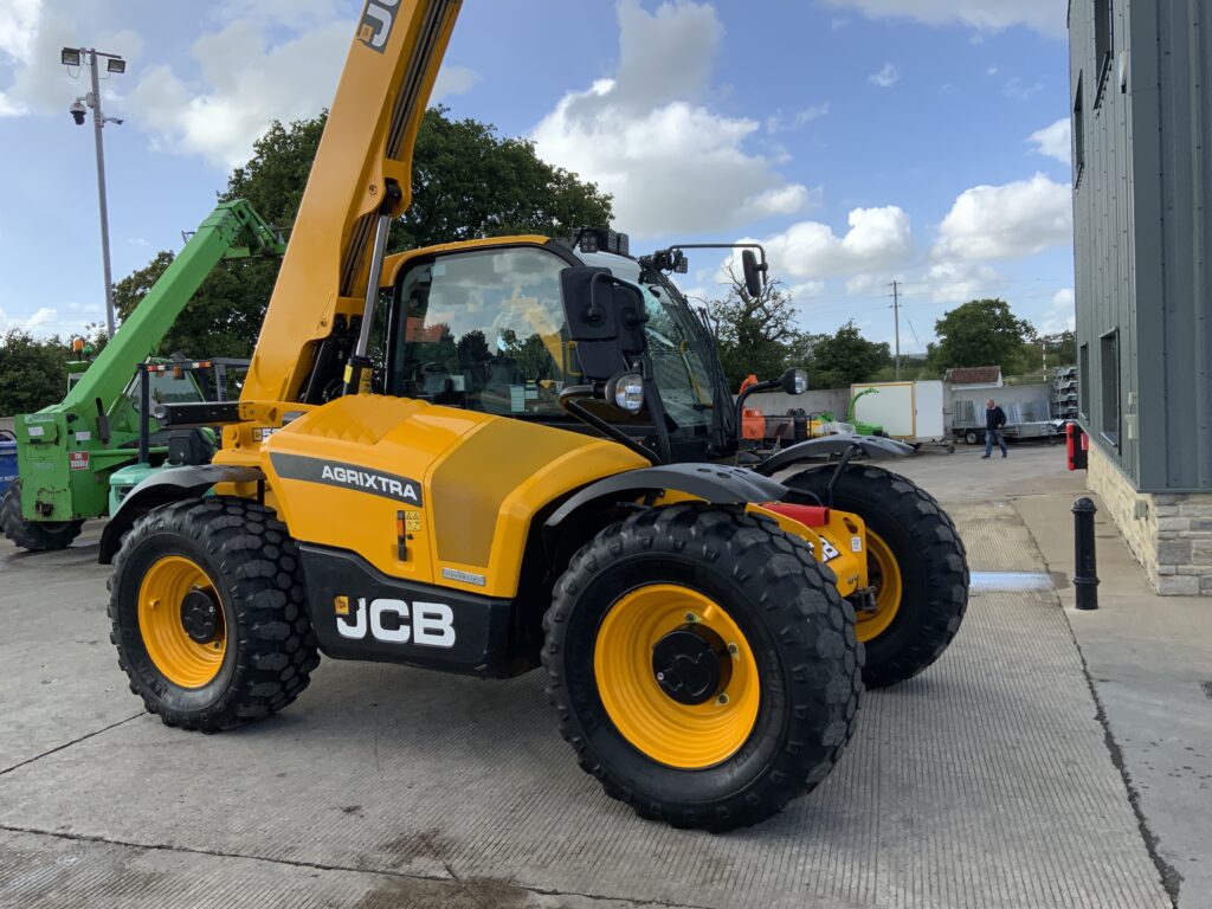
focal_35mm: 29
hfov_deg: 61.7
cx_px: 606
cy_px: 454
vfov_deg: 48.2
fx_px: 1015
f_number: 1.8
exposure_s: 1/962
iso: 16
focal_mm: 3
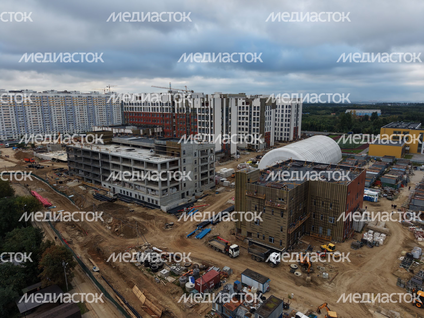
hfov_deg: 71.6
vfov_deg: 56.8
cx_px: 212
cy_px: 159
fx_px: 294
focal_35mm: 24
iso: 130
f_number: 1.8
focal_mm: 8.67
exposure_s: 1/120
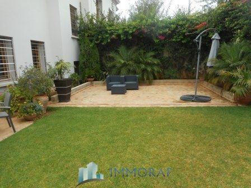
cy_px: 94
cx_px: 126
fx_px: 181
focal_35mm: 25
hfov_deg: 69.4
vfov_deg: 54.9
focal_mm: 4.5
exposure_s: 1/320
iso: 80
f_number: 3.7
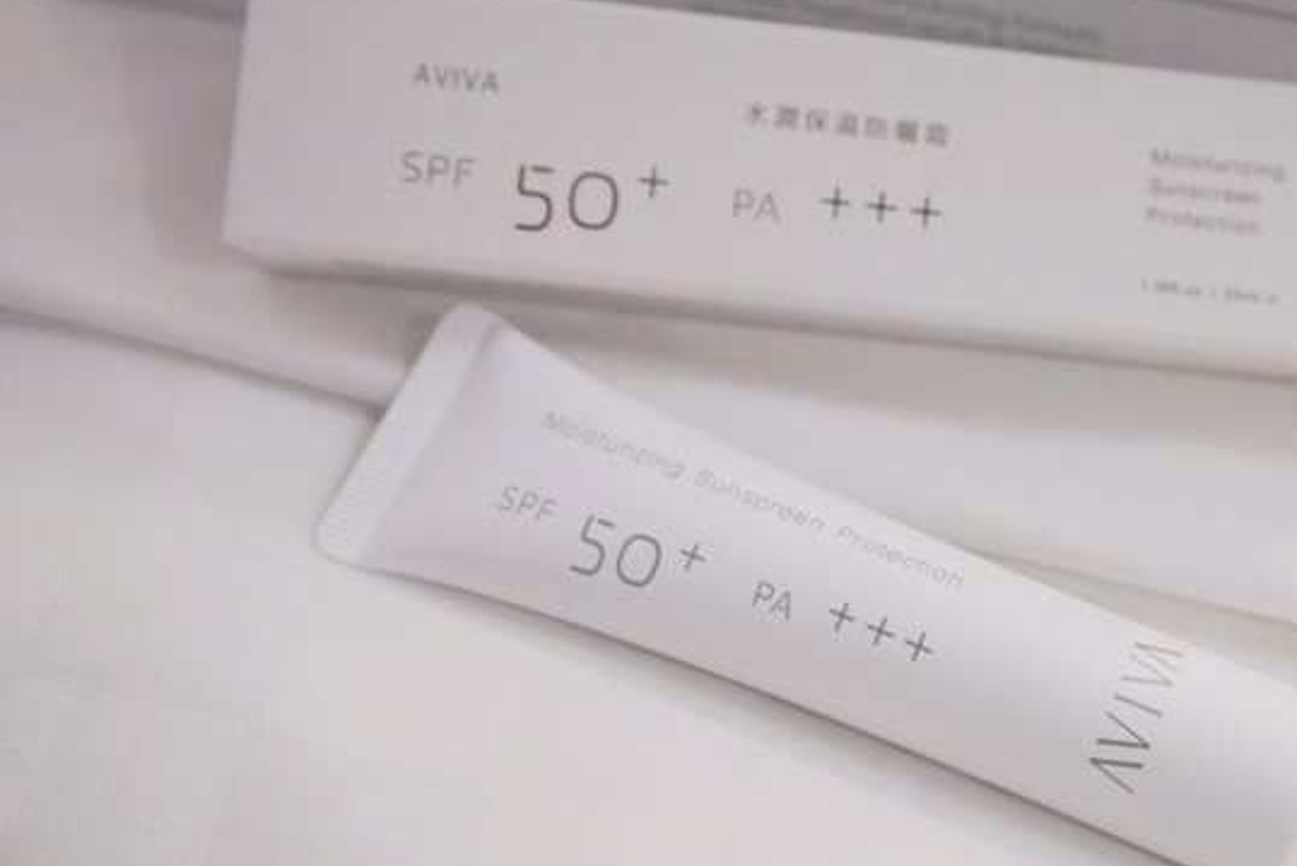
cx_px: 926
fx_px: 1874
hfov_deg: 37.5
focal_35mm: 52
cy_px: 378
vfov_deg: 26.0
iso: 1600
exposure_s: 1/20
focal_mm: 35
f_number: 5
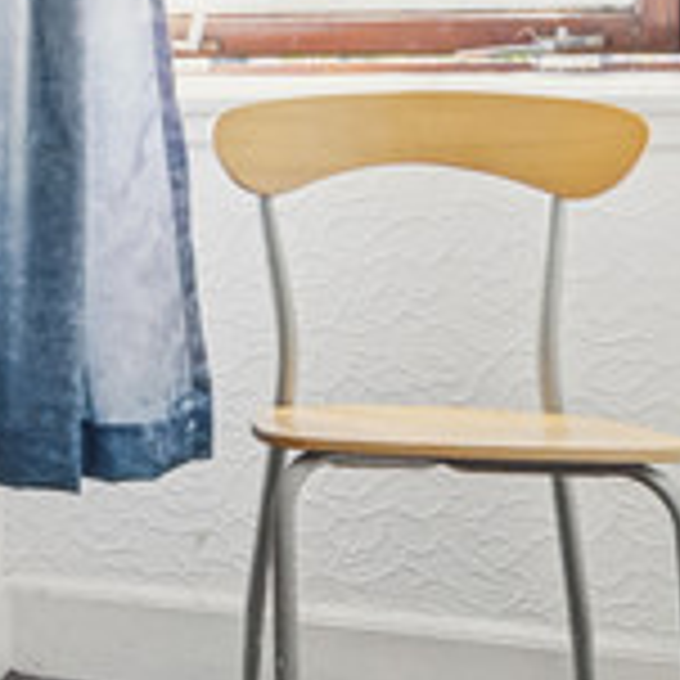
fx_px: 2045
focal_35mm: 92
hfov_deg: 11.9
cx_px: -1256
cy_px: -119
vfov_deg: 18.0
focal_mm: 16
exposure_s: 1/100
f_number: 8
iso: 2500
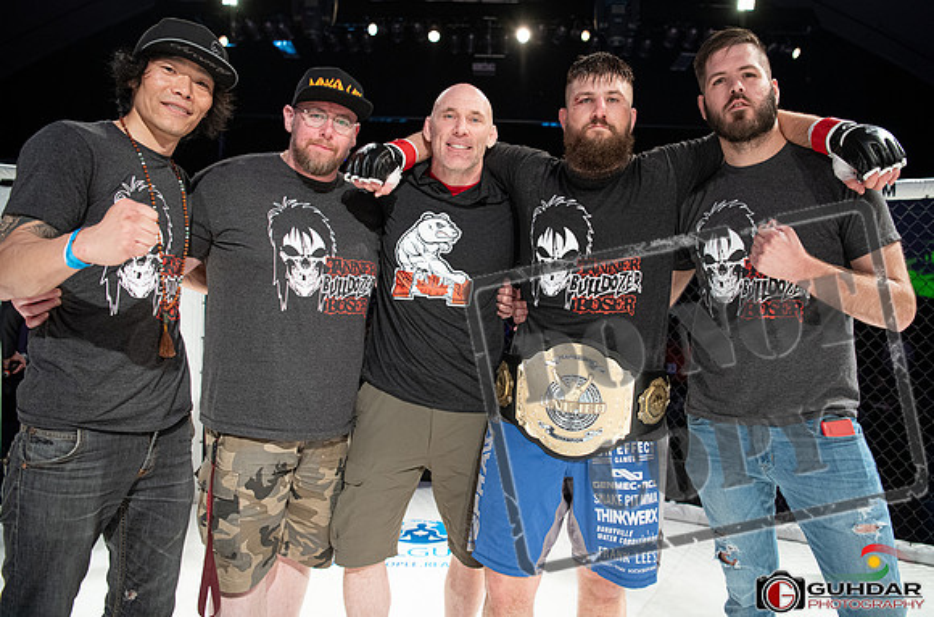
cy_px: 290
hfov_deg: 71.1
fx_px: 653
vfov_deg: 50.5
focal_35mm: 25
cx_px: 490
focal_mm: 24
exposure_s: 1/1000
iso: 1250
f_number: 2.8
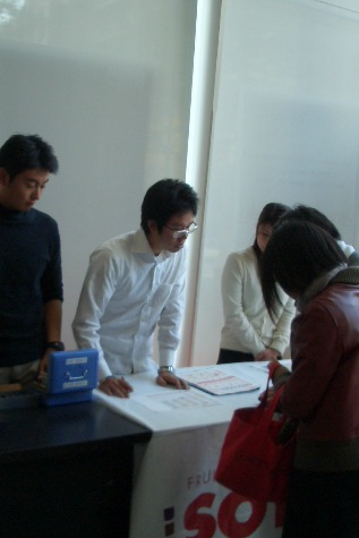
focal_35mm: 49
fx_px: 732
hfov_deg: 27.5
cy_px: 267
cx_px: 154
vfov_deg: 40.3
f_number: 2.6
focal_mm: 5.8
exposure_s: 1/100
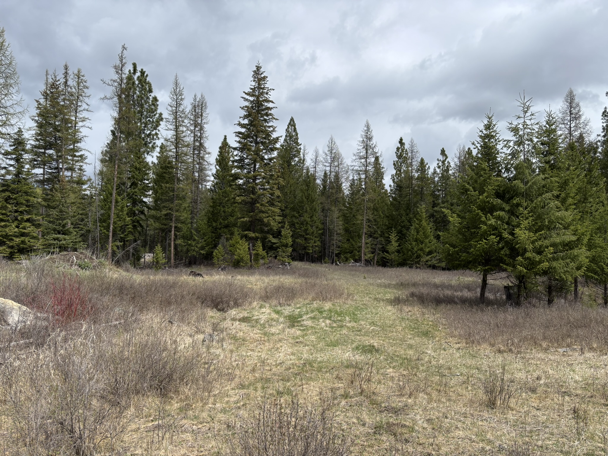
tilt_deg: +2.7
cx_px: 304
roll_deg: -1.1
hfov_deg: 67.3
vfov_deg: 53.1
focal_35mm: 26
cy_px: 228
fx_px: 457
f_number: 1.6
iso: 50
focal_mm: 5.96
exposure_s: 1/3937
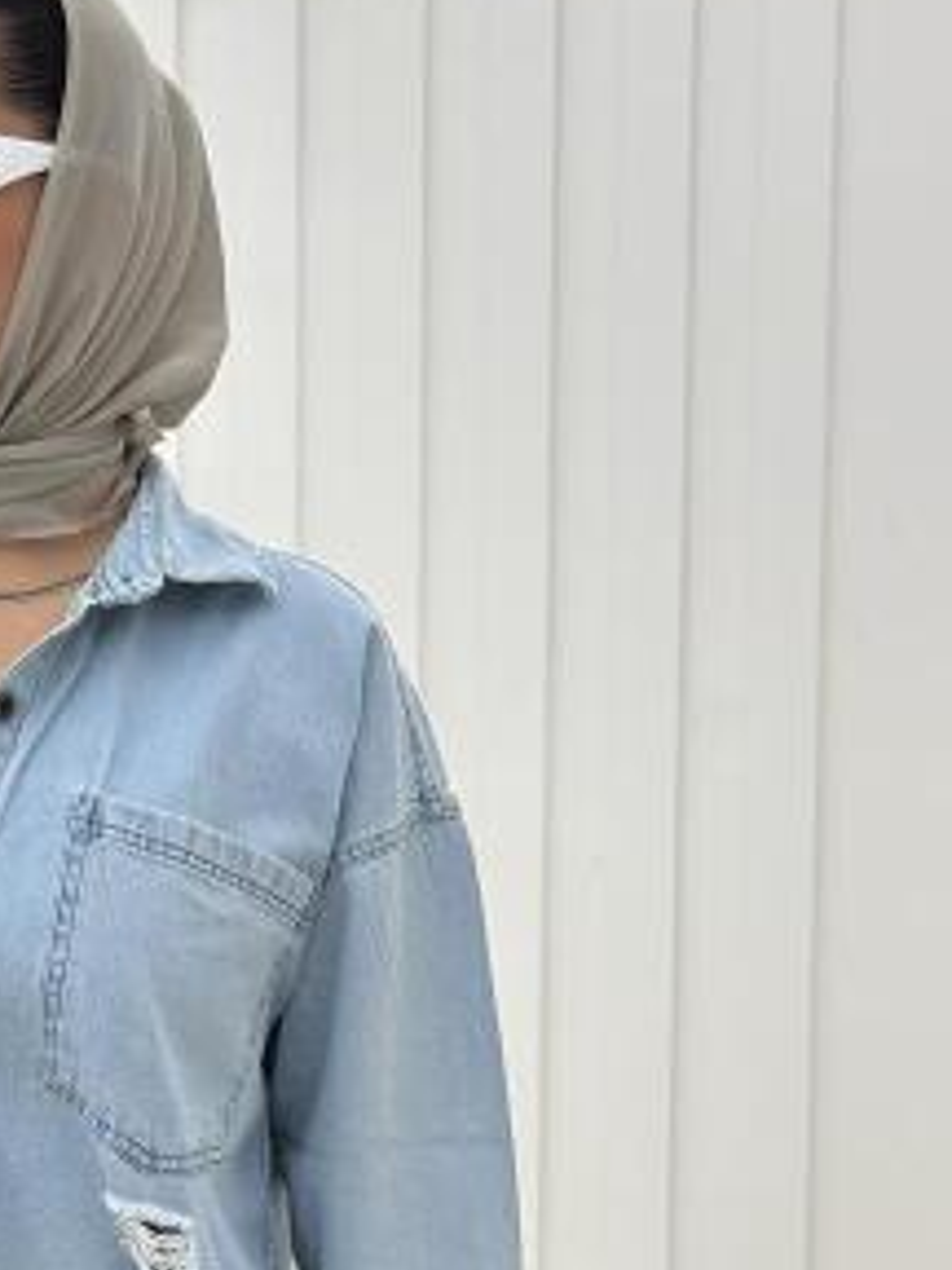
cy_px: 979
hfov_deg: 14.7
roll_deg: -0.2
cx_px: 119
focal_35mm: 100
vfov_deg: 19.5
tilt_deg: -5.6
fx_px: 3667
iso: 80
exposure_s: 1/1085
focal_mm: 6.86
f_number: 1.78
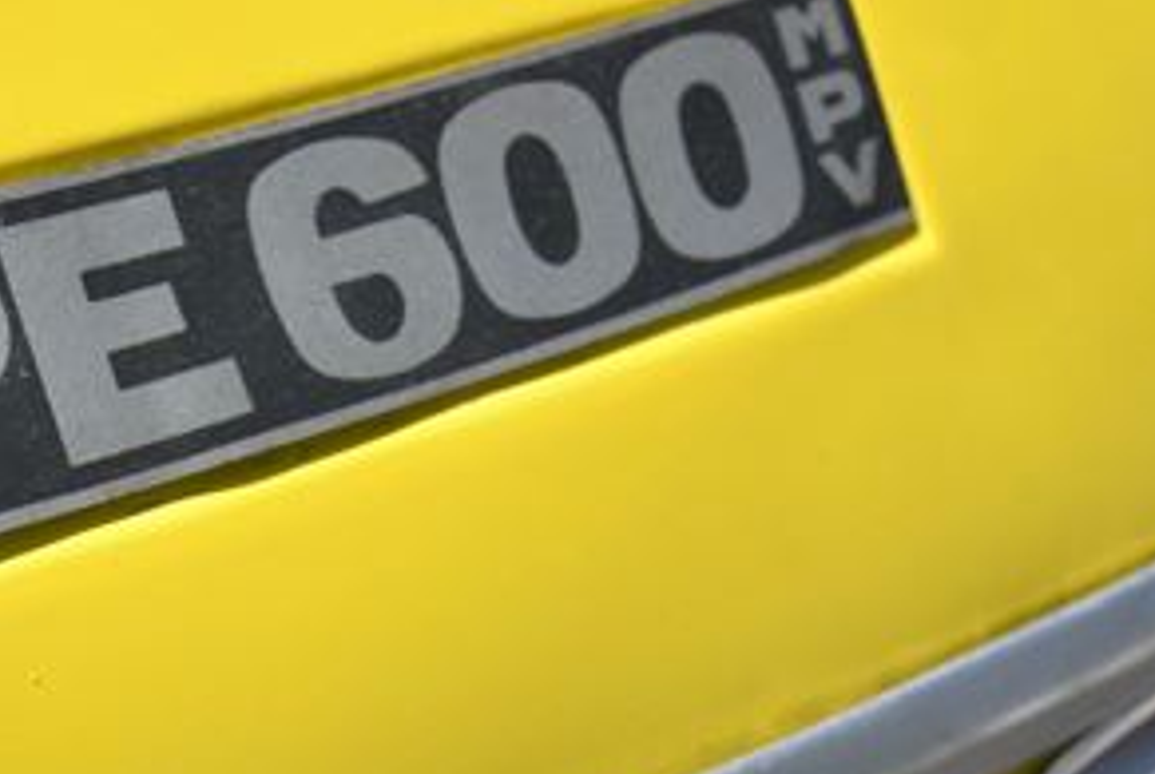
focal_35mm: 125
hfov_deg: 16.2
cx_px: 179
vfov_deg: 10.8
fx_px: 4016
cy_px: 1012
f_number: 8
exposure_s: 1/250
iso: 100
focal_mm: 38
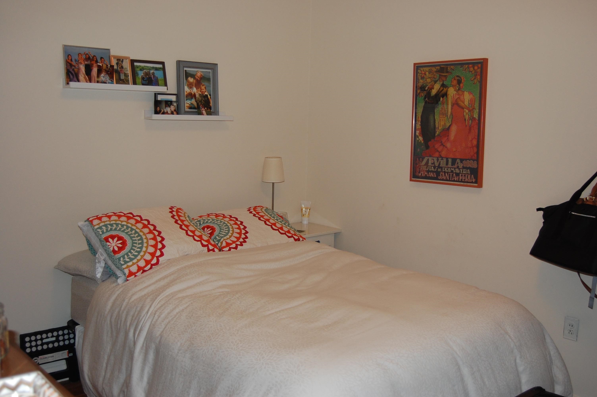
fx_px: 596
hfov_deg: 53.2
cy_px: 198
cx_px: 298
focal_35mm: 36
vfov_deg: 36.8
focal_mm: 24
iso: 400
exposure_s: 1/60
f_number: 4
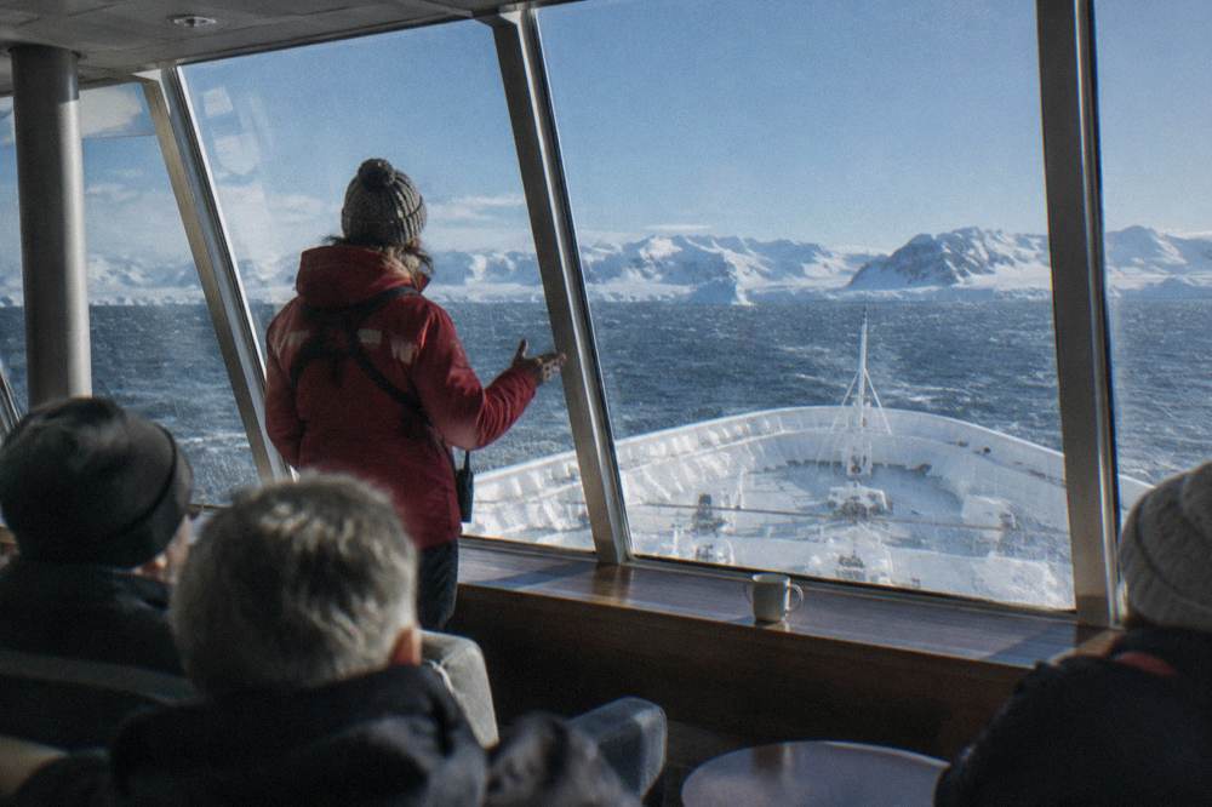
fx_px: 2356
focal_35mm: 70
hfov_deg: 28.9
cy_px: 404
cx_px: 606
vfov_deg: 19.4
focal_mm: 70
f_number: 11
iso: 200
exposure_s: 1/100
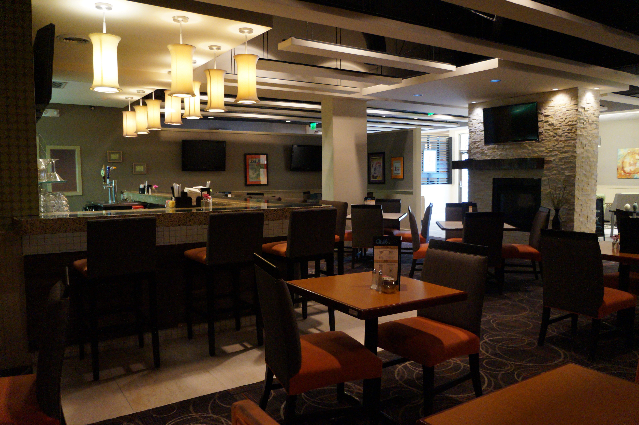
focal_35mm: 27
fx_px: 479
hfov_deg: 67.4
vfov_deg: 47.9
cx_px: 320
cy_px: 212
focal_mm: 18
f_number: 3.5
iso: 3200
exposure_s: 1/50
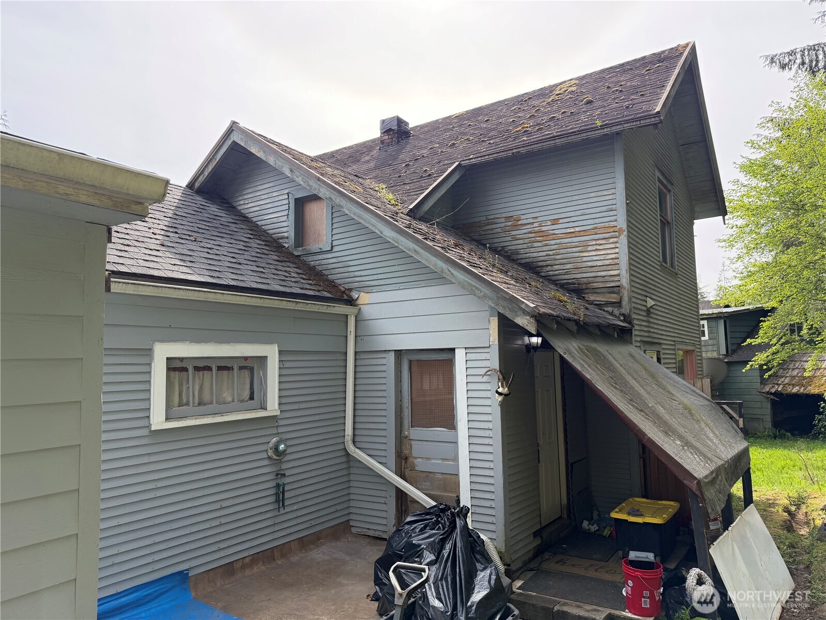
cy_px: 310
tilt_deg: +4.7
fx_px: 573
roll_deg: +2.0
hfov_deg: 71.6
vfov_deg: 56.8
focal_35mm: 24
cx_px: 413
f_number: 1.78
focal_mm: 6.76
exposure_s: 1/1437
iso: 100
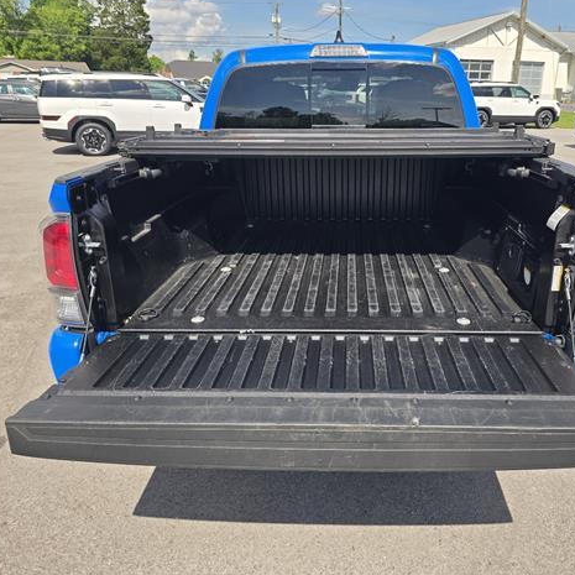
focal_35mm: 28
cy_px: 279
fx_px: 526
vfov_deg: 57.3
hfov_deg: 57.1
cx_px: 324
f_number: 1.7
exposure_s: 1/588
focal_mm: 6.3
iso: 12
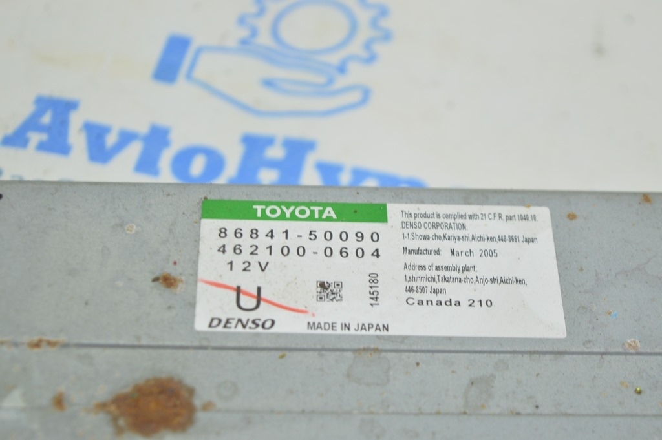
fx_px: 1516
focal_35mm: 82
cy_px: 220
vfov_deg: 16.5
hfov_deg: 24.6
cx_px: 331
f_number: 5.6
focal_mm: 55
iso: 400
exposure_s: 1/20
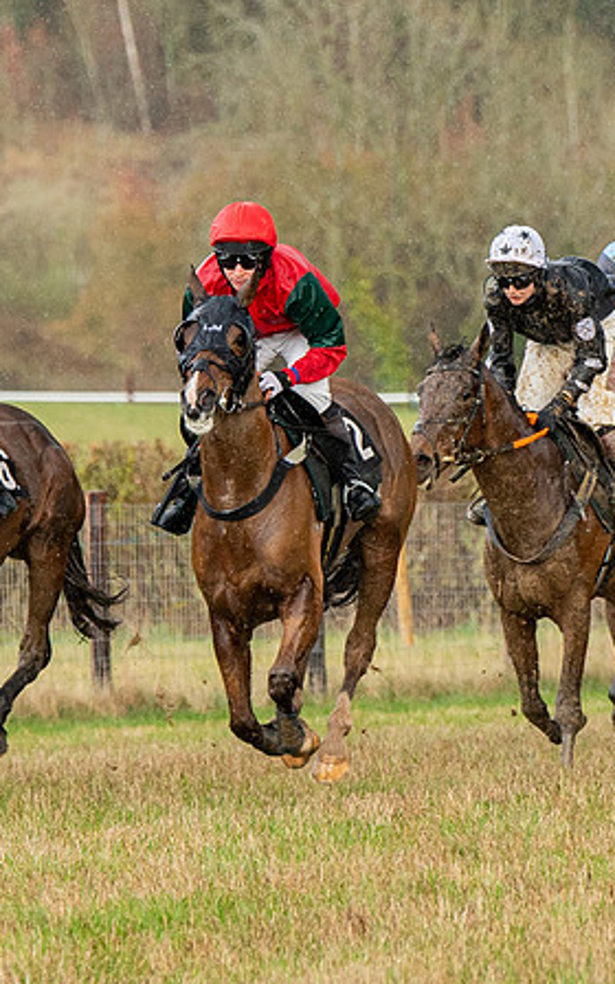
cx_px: -204
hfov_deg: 2.6
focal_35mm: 501
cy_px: 513
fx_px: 13435
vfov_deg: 4.2
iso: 800
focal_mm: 155
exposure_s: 1/1250
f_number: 4
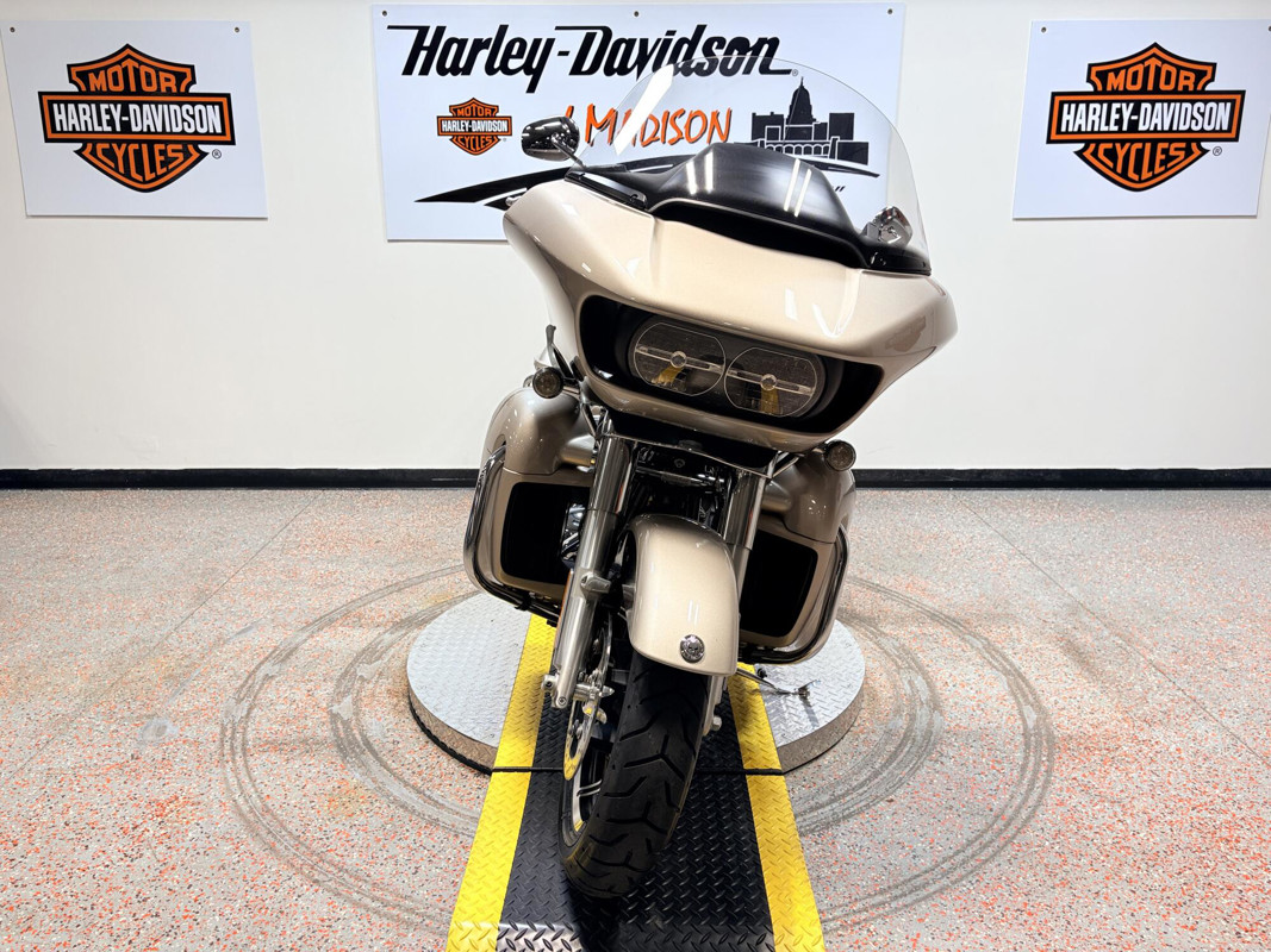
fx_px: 955
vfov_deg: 53.1
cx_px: 636
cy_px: 476
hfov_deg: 67.3
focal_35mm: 26
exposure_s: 1/134
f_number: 1.6
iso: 40
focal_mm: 5.96
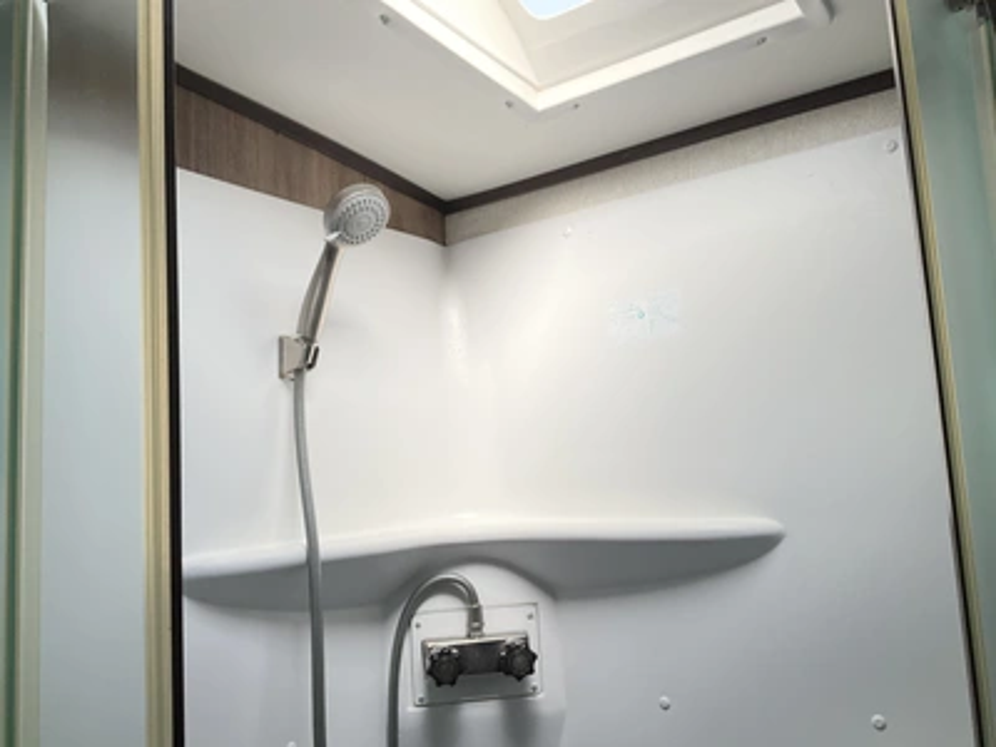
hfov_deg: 61.7
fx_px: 834
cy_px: 374
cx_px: 498
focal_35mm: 29
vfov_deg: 48.2
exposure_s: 1/173
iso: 20
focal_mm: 3
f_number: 1.8
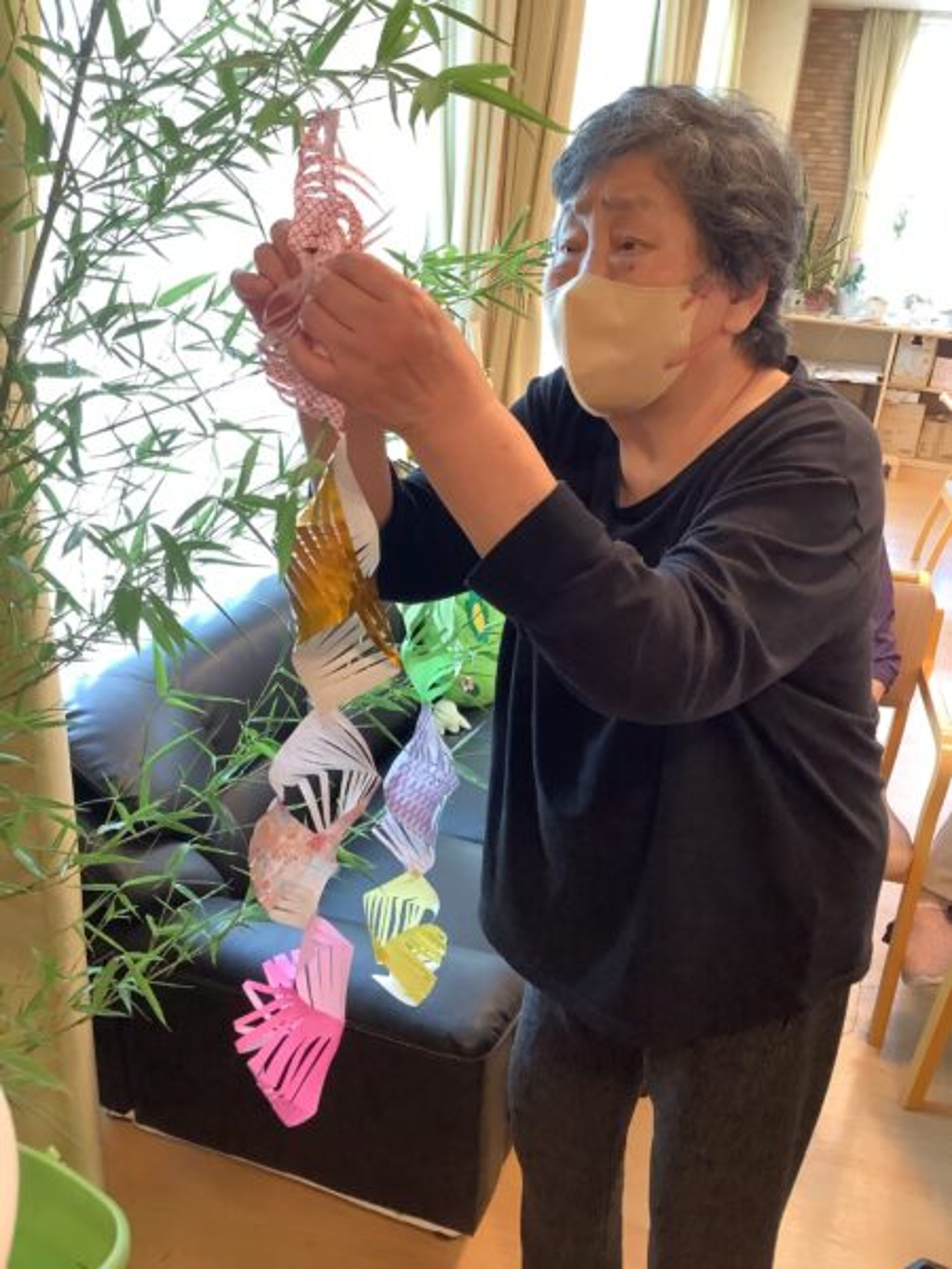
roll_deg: -5.0
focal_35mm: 31
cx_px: 476
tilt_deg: -21.8
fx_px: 1137
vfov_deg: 58.4
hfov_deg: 45.4
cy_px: 634
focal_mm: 3.3
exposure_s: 1/60
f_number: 2.4
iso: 200
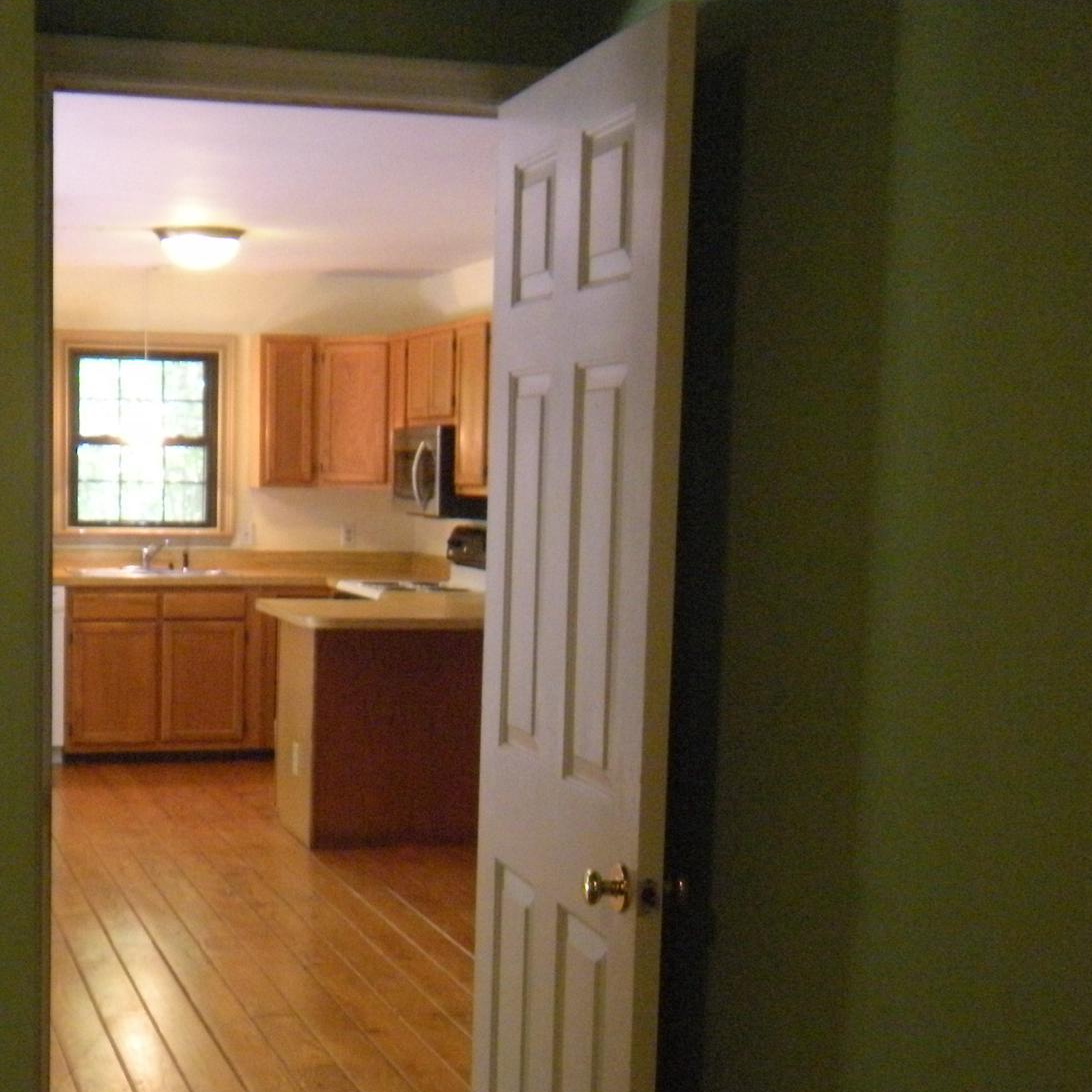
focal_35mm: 58
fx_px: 2070
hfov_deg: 29.3
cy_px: 689
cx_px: 336
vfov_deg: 29.4
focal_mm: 5.9
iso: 400
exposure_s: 1/15.6
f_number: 3.8
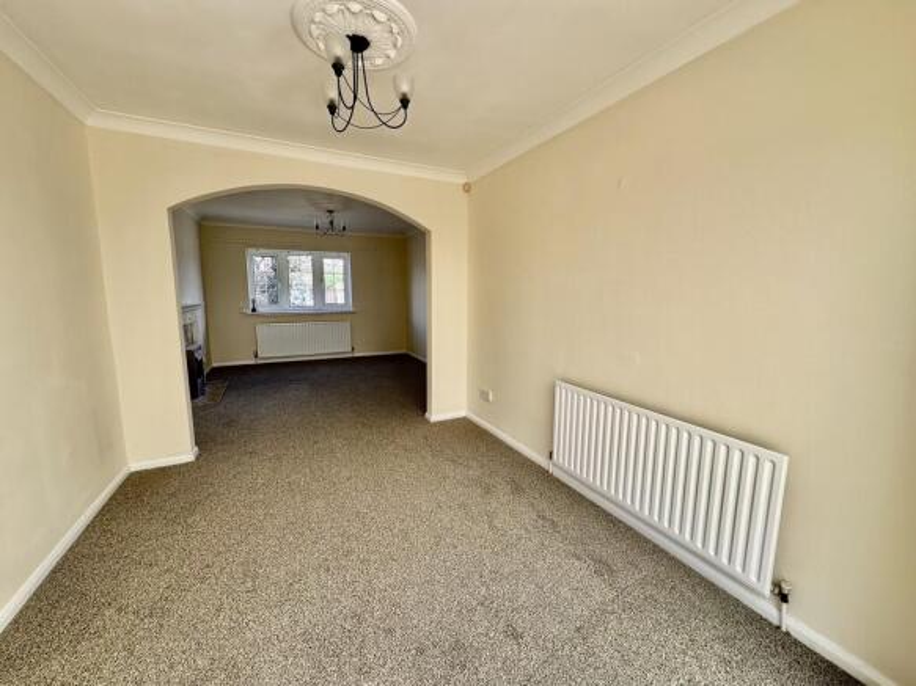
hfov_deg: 102.1
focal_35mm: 14
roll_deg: -0.5
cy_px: 343
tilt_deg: -8.5
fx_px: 370
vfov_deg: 85.7
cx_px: 458
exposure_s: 1/132
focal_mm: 2.22
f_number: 2.2
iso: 40
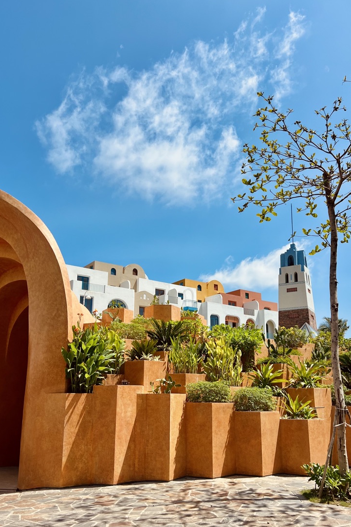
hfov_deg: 43.6
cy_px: 287
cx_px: 178
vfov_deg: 61.8
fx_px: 439
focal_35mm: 30
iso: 50
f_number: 1.5
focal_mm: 5.7
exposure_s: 1/6211
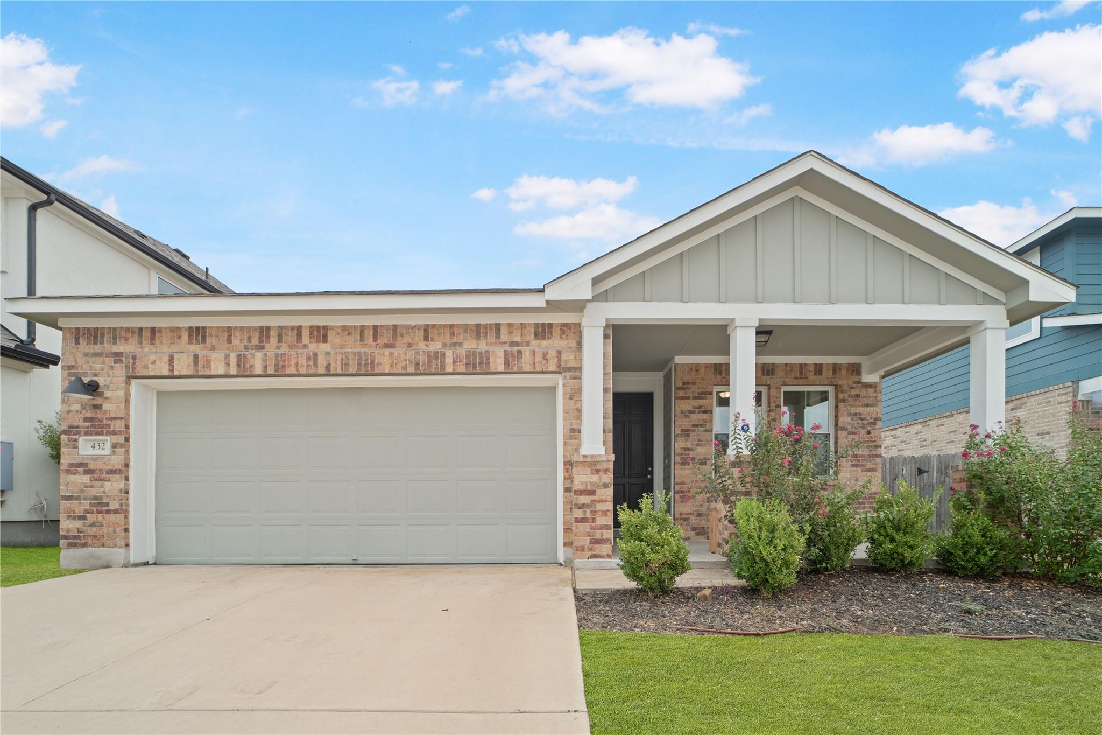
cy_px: 368
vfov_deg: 81.2
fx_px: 428
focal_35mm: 14
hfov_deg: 104.3
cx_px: 551
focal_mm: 14
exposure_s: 1/750
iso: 320
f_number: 8
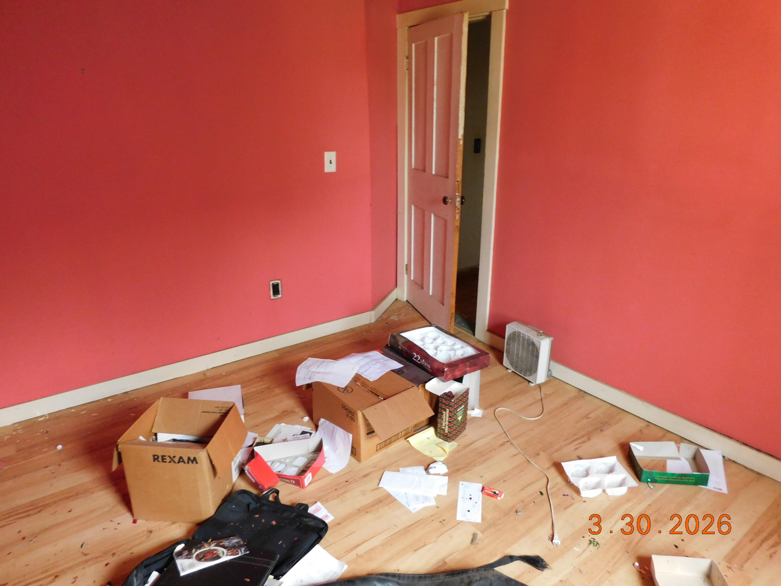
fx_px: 519
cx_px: 390
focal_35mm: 23
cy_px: 293
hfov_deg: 73.9
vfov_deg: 58.9
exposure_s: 1/30
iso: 400
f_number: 3
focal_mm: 4
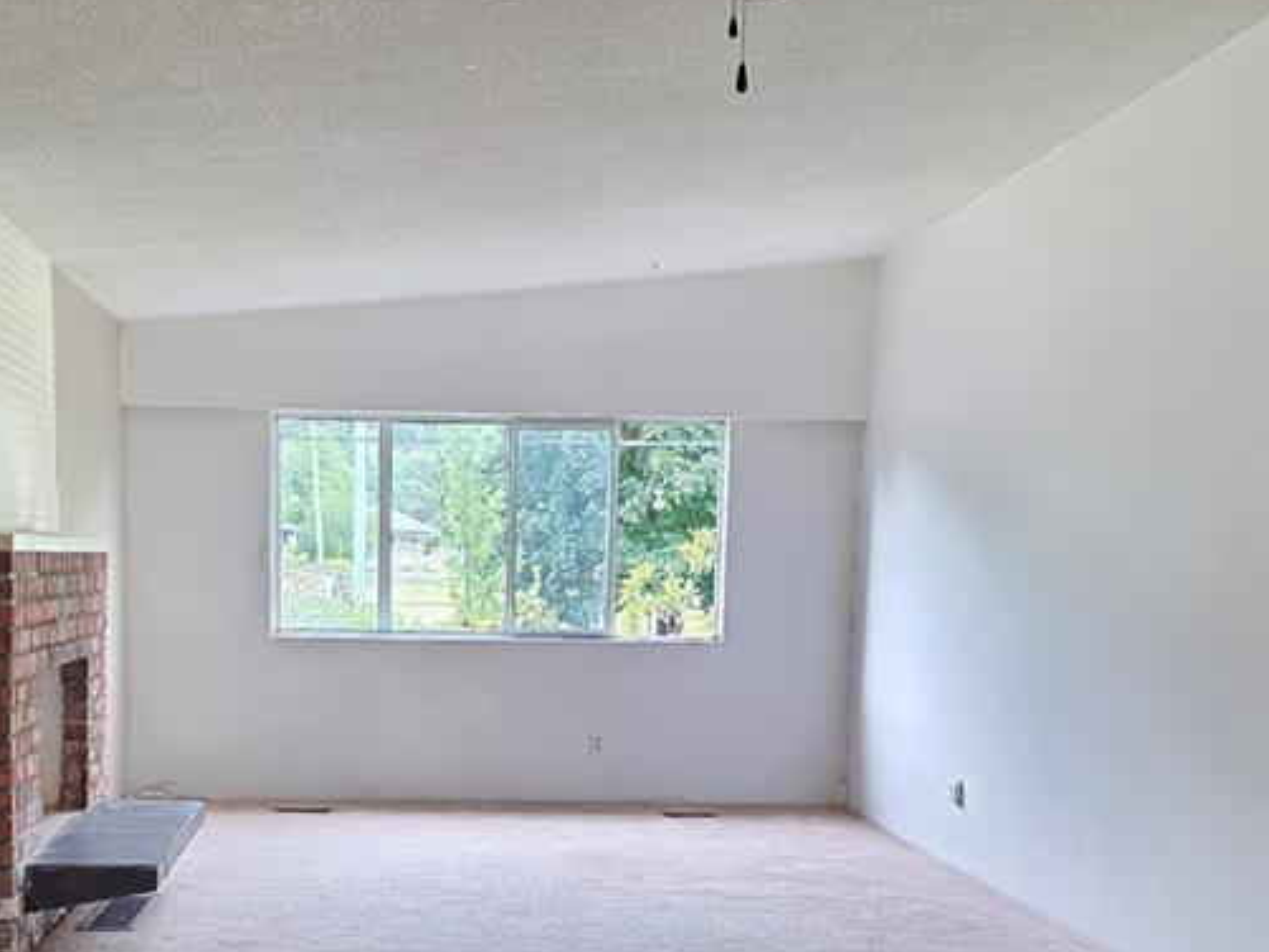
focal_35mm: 47
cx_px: 502
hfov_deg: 40.2
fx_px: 1723
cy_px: 734
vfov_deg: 30.3
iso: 320
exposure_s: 1/120
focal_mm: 6.3
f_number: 1.7
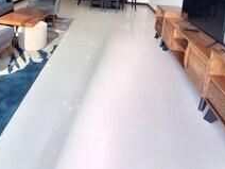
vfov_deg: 41.7
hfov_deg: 61.8
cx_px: 74
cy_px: -8
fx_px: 182
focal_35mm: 28
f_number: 2.2
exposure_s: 1/50
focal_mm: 1.74
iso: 40
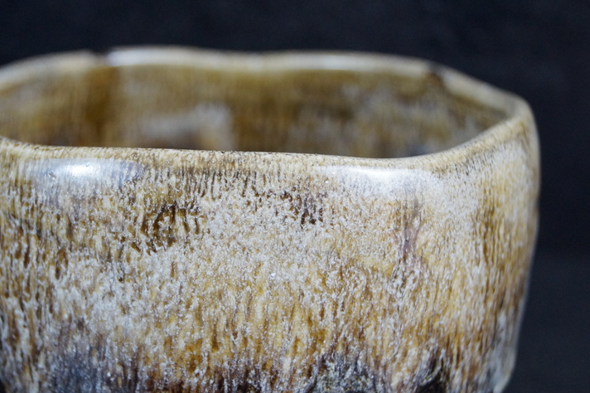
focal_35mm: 74
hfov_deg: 27.4
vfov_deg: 18.5
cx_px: 232
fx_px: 1207
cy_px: 243
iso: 1250
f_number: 4.5
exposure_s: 1/160
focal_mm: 35
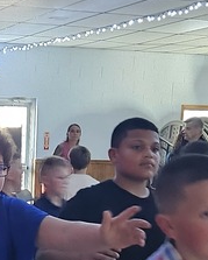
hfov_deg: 14.7
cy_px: 323
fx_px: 791
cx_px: -16
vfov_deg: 17.6
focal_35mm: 103
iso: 1600
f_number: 1.8
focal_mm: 5.4
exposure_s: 1/24
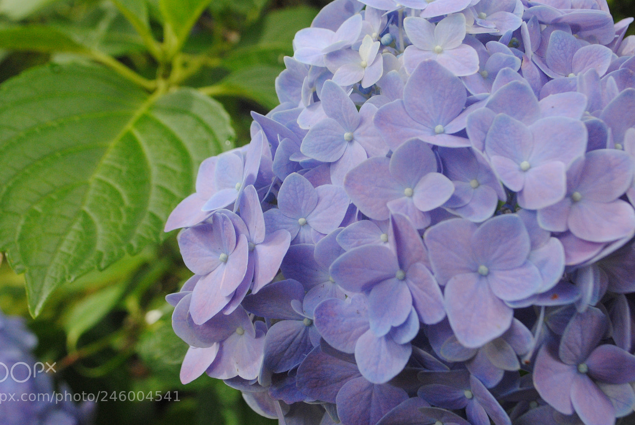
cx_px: 306
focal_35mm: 50
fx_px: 875
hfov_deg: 39.9
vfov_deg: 27.3
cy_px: 190
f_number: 7.1
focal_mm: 29
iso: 800
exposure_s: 1/200
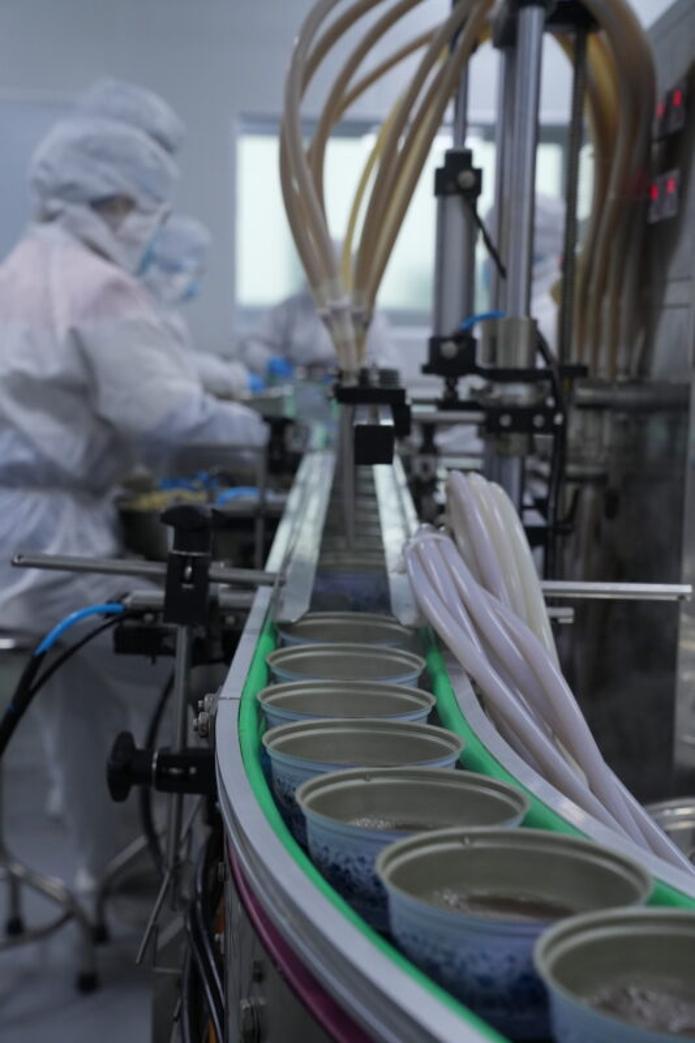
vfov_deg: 38.2
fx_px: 1506
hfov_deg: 26.0
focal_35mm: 52
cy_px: 522
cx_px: 348
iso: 2000
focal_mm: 52
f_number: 6.3
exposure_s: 1/100
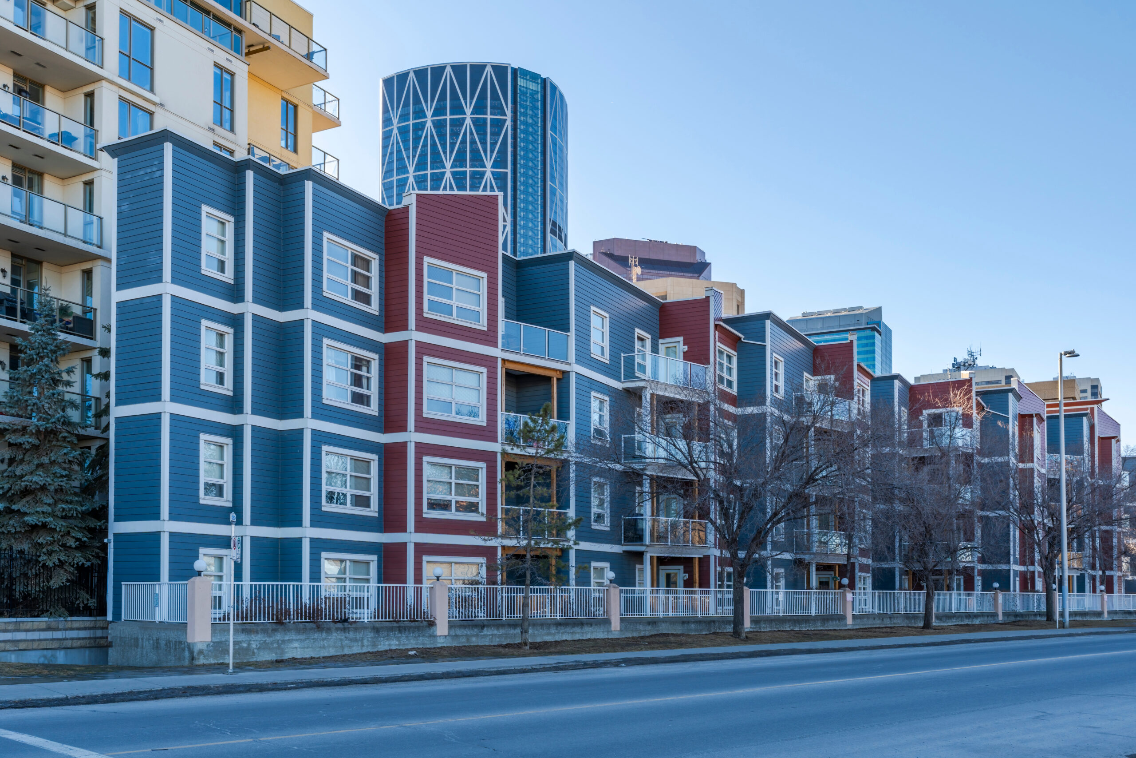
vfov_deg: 39.3
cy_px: 379
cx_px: 568
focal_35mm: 34
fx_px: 1060
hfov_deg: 56.4
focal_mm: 33.6
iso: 100
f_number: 11
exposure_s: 1/40
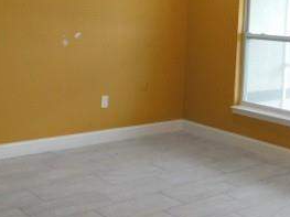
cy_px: 30
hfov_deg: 34.3
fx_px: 469
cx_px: 171
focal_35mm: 56
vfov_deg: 25.4
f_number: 3
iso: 140
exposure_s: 1/30
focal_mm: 4
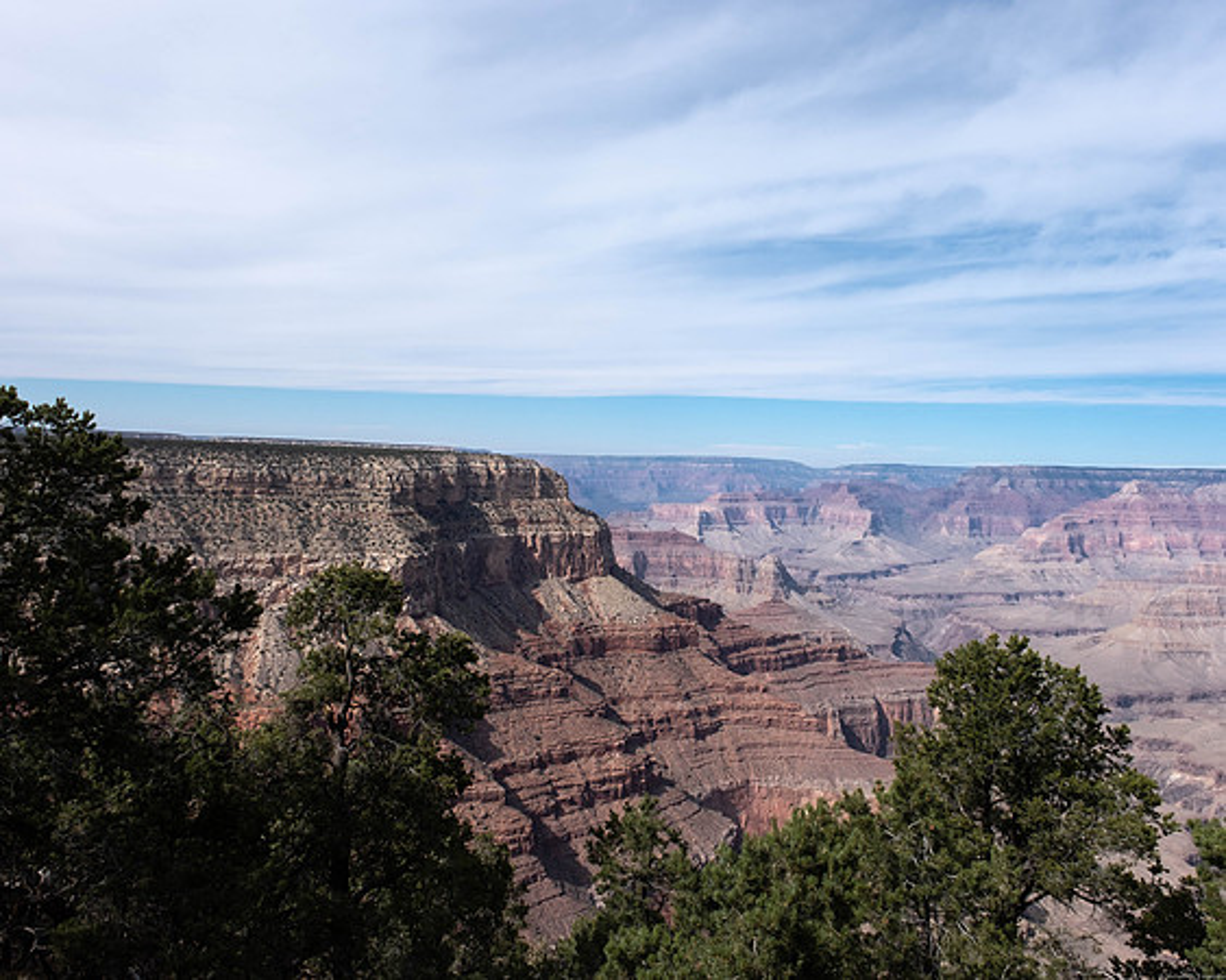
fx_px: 980
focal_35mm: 27
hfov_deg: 64.0
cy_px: 490
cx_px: 613
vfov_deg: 53.1
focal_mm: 16
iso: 200
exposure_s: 1/480
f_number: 8
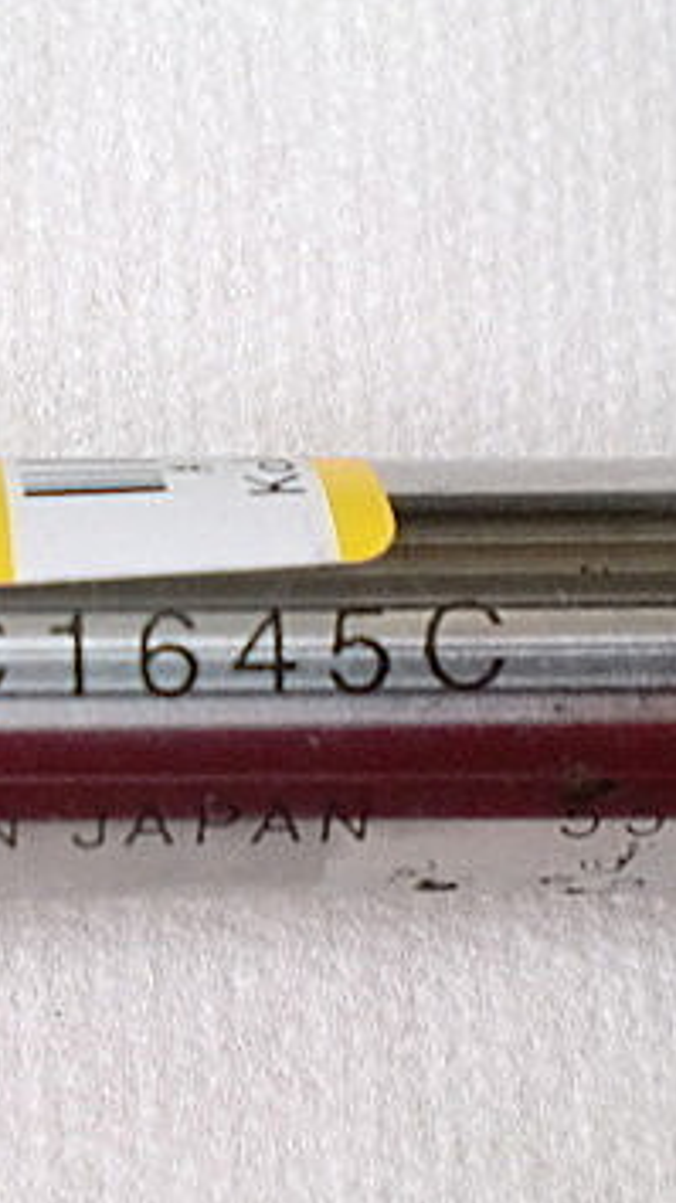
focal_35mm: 69
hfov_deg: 17.3
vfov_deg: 30.5
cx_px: 119
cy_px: 724
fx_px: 2200
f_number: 3.1
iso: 320
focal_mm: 6.3
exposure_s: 1/60
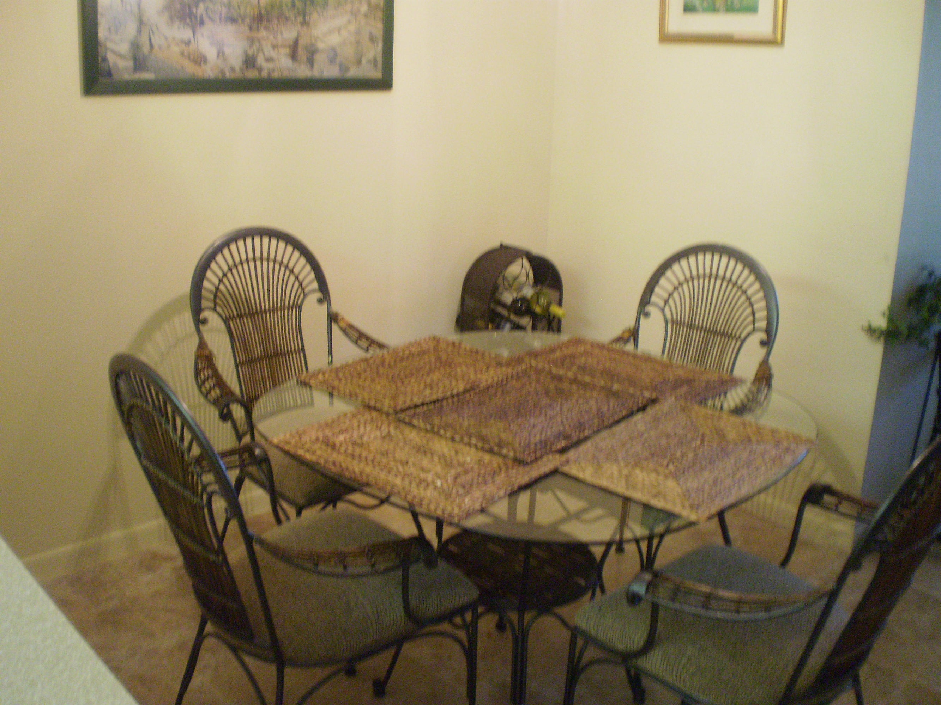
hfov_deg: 51.4
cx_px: 470
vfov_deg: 39.7
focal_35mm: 36
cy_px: 352
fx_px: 979
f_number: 3.1
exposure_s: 1/20
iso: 400
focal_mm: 6.3
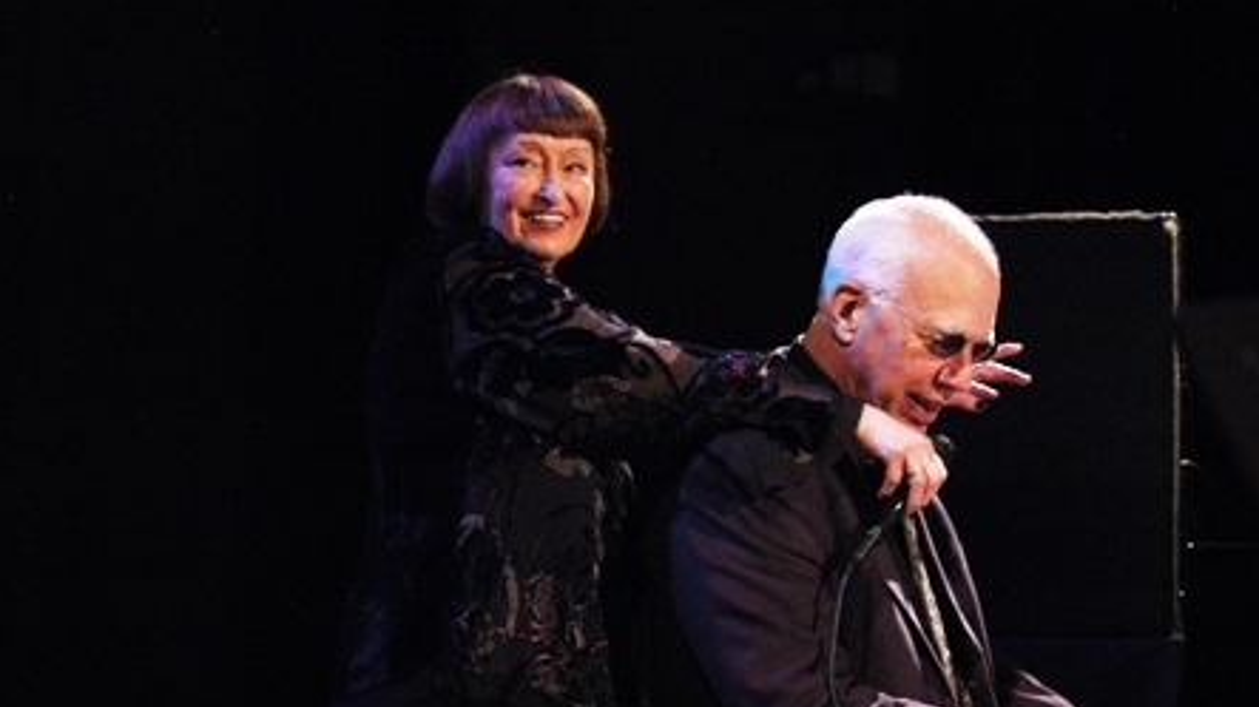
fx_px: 4873
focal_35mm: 146
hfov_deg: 14.7
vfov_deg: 8.3
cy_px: 412
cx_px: 631
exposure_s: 1/100
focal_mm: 92
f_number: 2.8
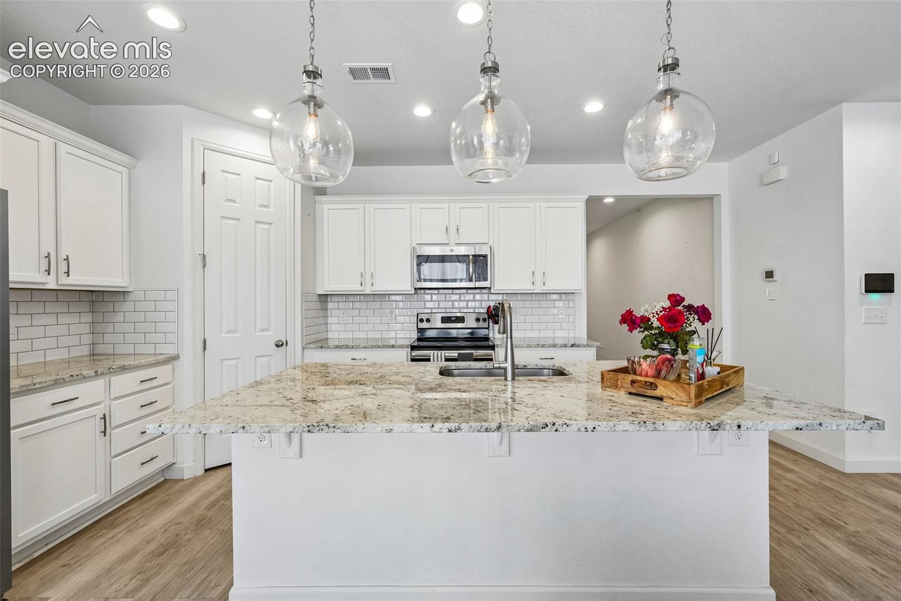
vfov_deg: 77.3
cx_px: 450
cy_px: 300
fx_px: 375
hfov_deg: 100.4
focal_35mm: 15
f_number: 8
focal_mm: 10
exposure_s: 1/80
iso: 800
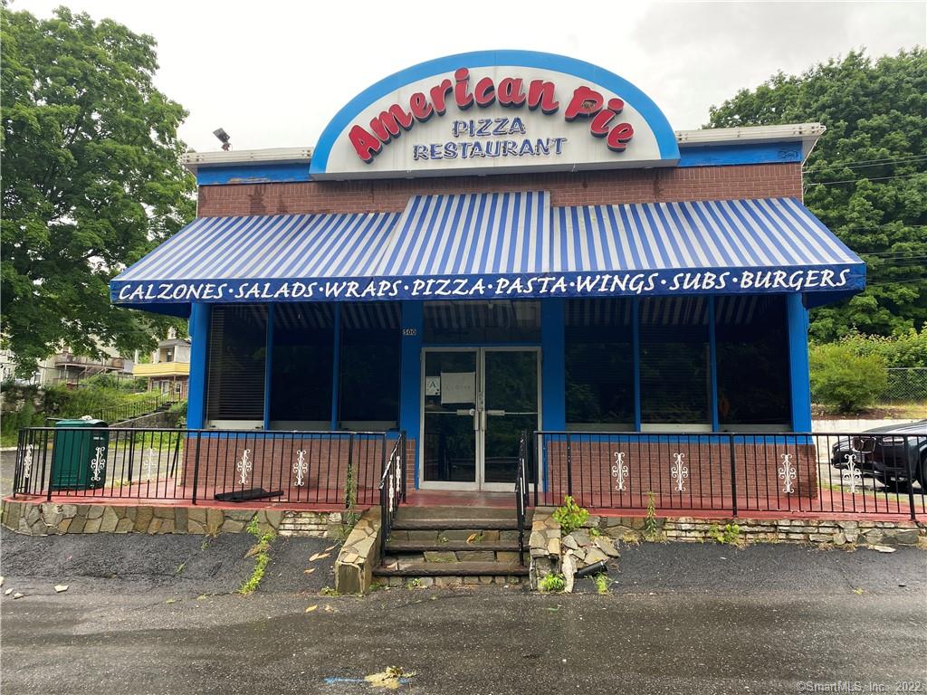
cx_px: 464
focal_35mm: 26
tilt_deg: +7.3
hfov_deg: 67.3
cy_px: 348
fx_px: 696
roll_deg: -1.2
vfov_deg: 53.1
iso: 40
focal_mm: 4.25
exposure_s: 1/122
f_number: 1.8
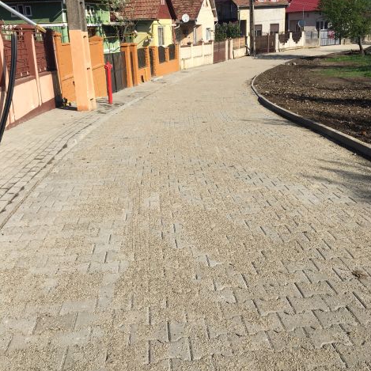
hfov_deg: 47.2
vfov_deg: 46.9
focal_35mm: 35
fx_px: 424
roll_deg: +2.4
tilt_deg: -15.3
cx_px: 188
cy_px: 147
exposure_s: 1/1789
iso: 25
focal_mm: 4.15
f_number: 2.2
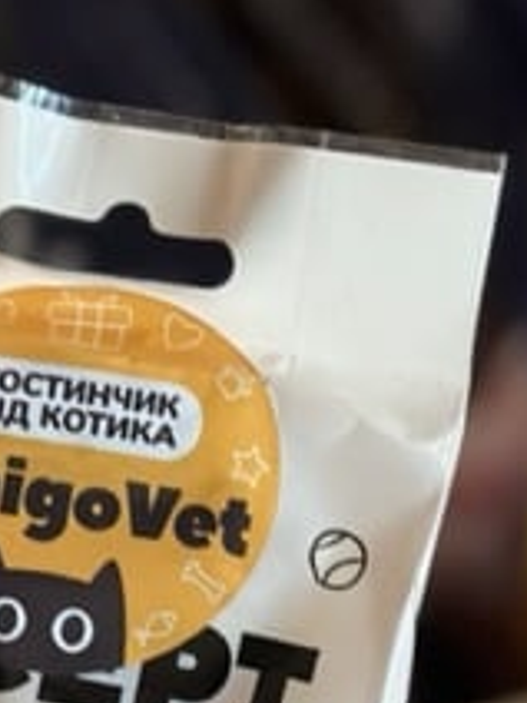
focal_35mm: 145
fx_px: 2943
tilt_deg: -57.2
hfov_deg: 10.2
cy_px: 620
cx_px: 66
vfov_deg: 13.5
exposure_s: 1/33
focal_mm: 6.86
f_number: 1.78
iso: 400
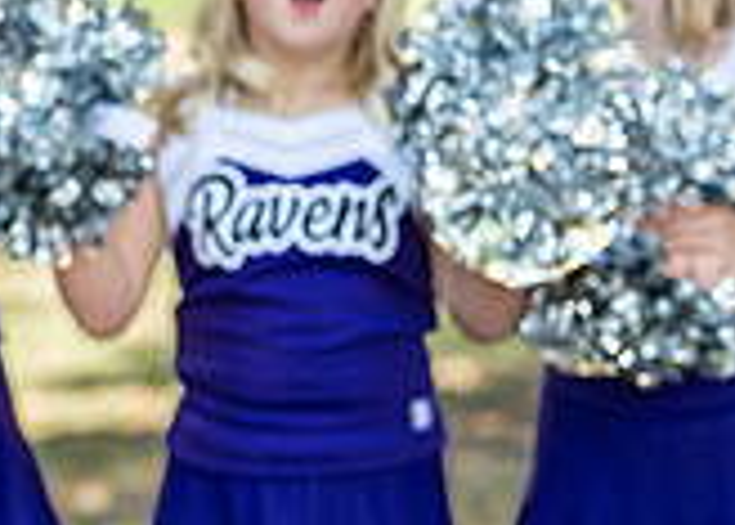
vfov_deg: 6.9
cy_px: 269
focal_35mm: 207
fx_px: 4319
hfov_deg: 9.5
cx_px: -370
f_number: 2.2
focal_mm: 50
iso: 100
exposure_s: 1/400
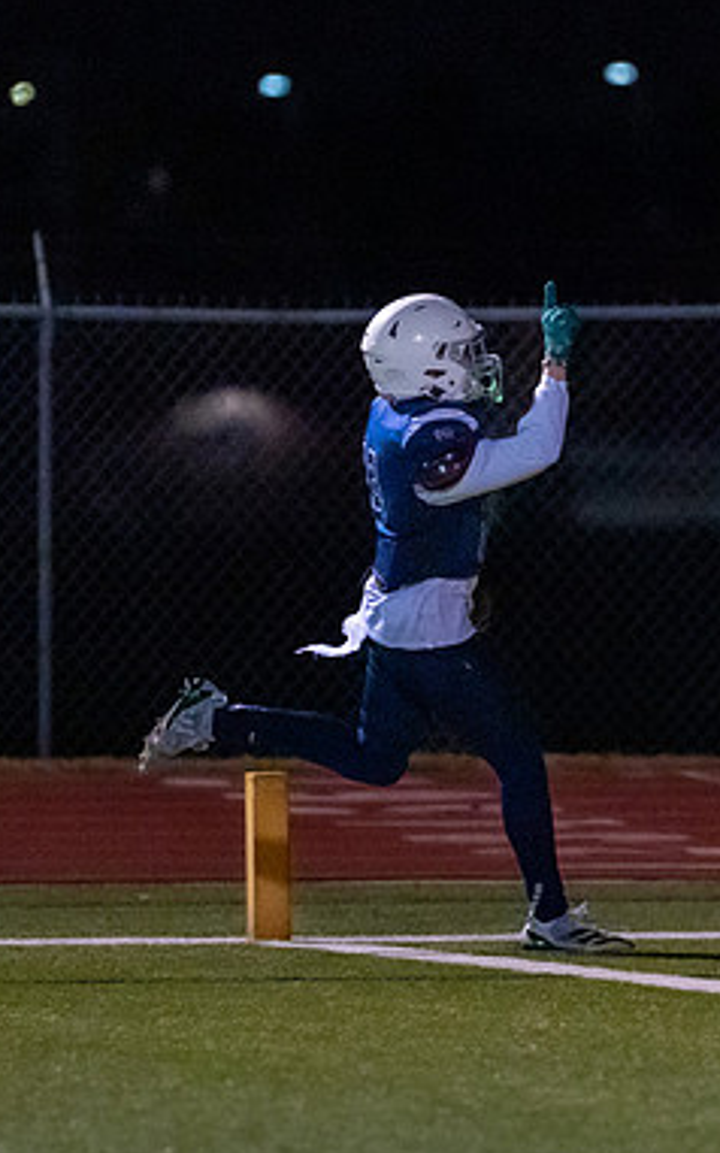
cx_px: 580
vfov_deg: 3.3
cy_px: 583
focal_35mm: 643
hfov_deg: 2.0
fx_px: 20195
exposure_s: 1/1250
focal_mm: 200
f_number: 2.8
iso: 5000
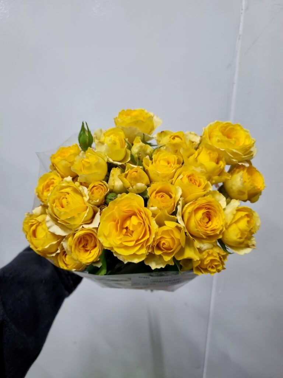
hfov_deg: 53.1
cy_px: 189
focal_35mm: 26
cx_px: 142
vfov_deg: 67.3
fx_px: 283
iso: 160
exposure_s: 1/60.2
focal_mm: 5.4
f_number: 1.8
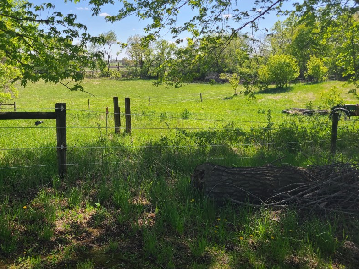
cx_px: 130
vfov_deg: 41.7
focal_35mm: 34
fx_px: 353
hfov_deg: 53.3
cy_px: 115
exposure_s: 1/1538
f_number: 1.8
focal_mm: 5.4
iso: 40
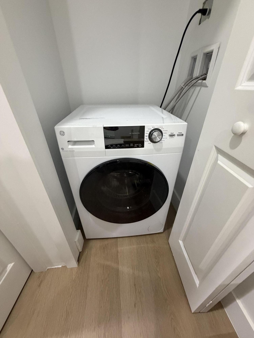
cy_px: 169
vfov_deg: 102.1
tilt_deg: -33.6
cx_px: 127
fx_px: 137
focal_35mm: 14
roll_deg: +1.7
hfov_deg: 85.7
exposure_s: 1/60
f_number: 2.2
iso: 500
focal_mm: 2.22
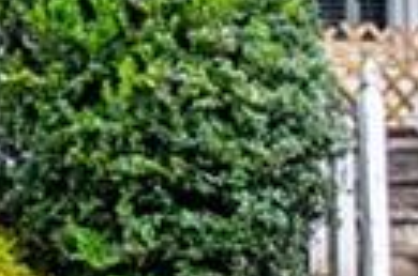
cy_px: -337
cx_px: -64
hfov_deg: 4.3
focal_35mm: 474
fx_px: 5490
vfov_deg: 2.9
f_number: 4.2
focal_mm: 40
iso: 200
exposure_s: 1/320
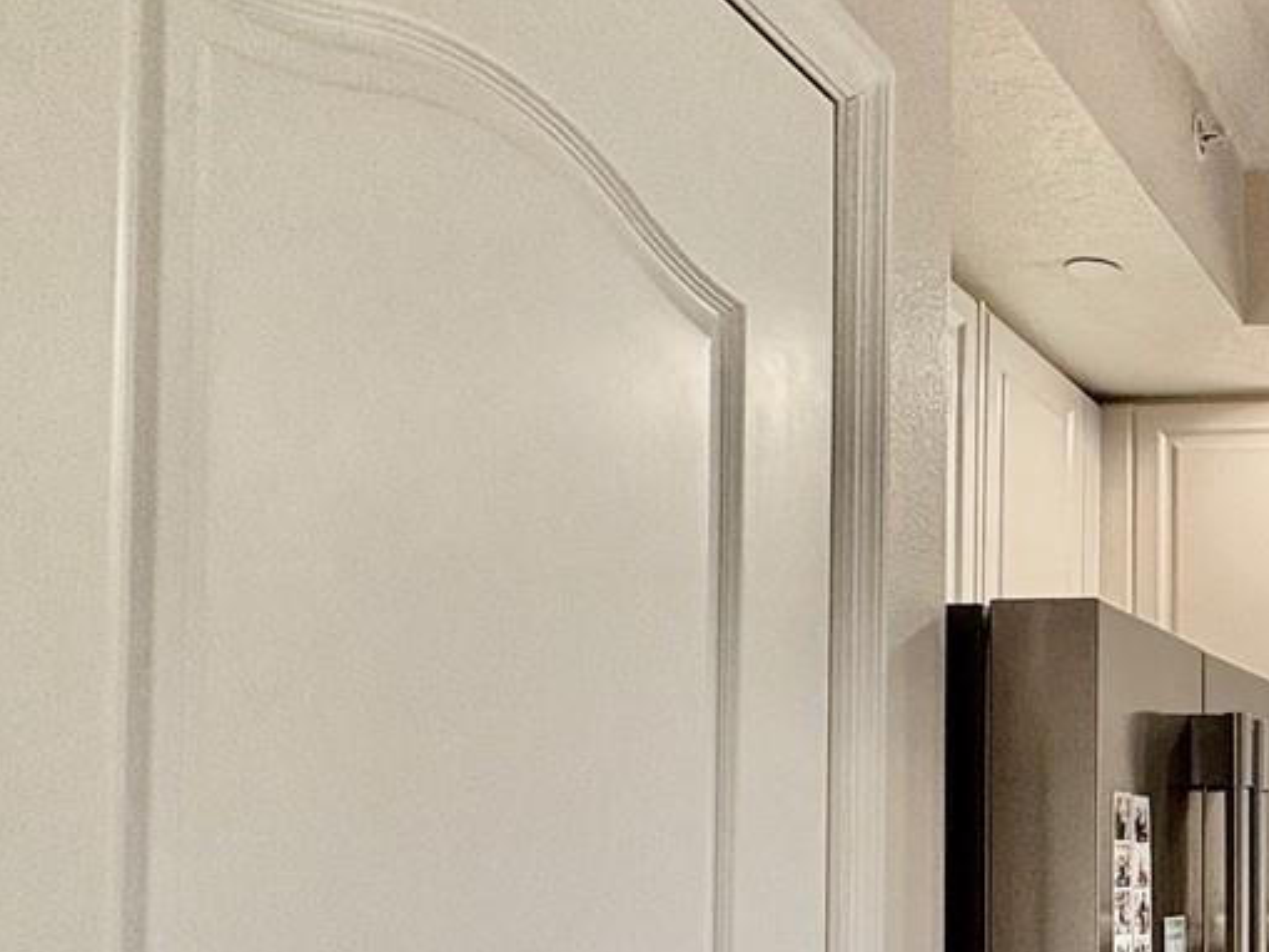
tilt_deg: +1.4
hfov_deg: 34.6
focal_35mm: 44
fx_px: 1613
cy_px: 832
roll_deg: +0.0
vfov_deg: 31.5
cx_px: 1513
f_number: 2.2
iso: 200
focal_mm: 2.22
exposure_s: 1/120
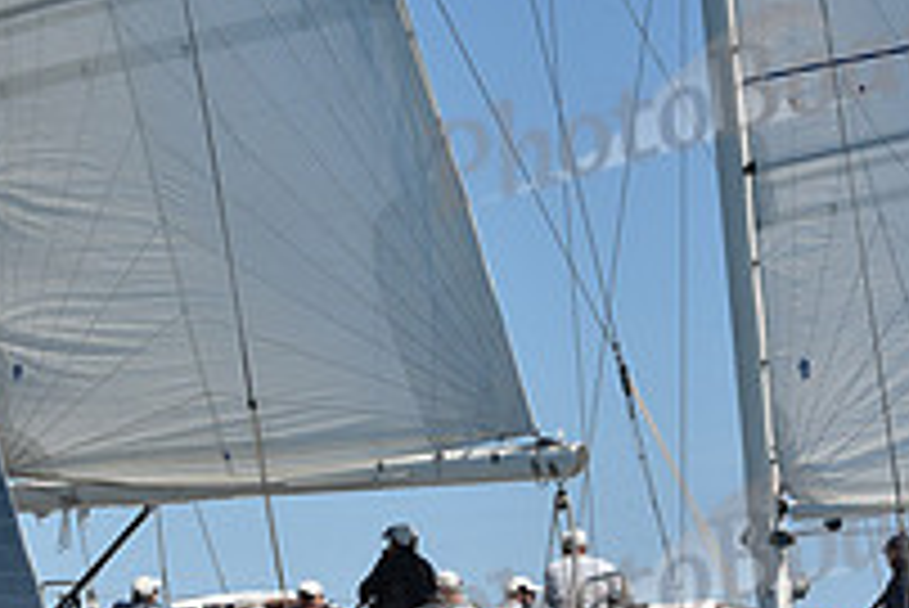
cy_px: 394
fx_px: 5079
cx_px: 198
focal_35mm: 201
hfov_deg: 10.2
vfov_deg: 6.8
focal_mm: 70
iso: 250
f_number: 7.1
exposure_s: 1/1600
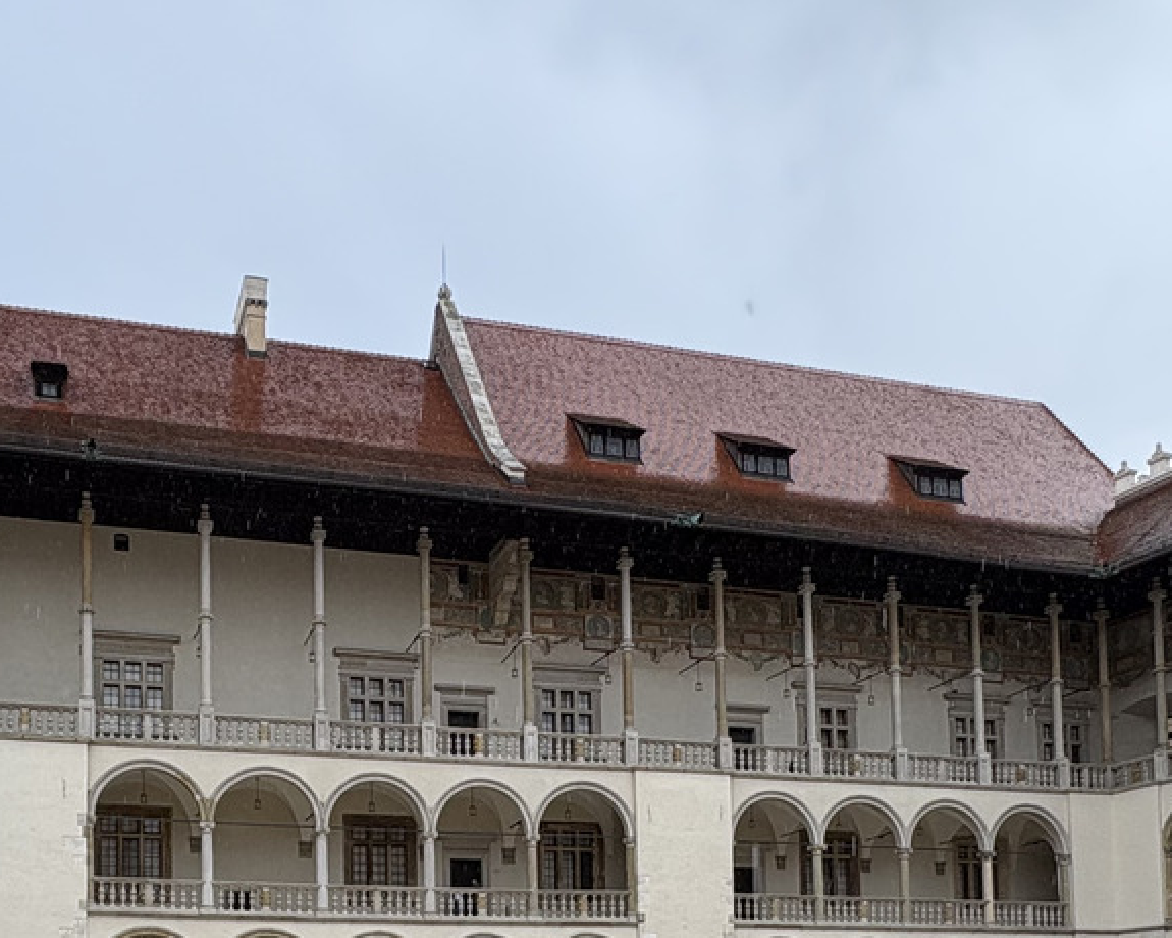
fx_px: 1318
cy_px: 989
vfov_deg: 34.7
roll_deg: +1.3
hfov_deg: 47.4
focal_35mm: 38
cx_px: 418
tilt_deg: +4.2
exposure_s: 1/473
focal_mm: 2.22
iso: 50
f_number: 2.2
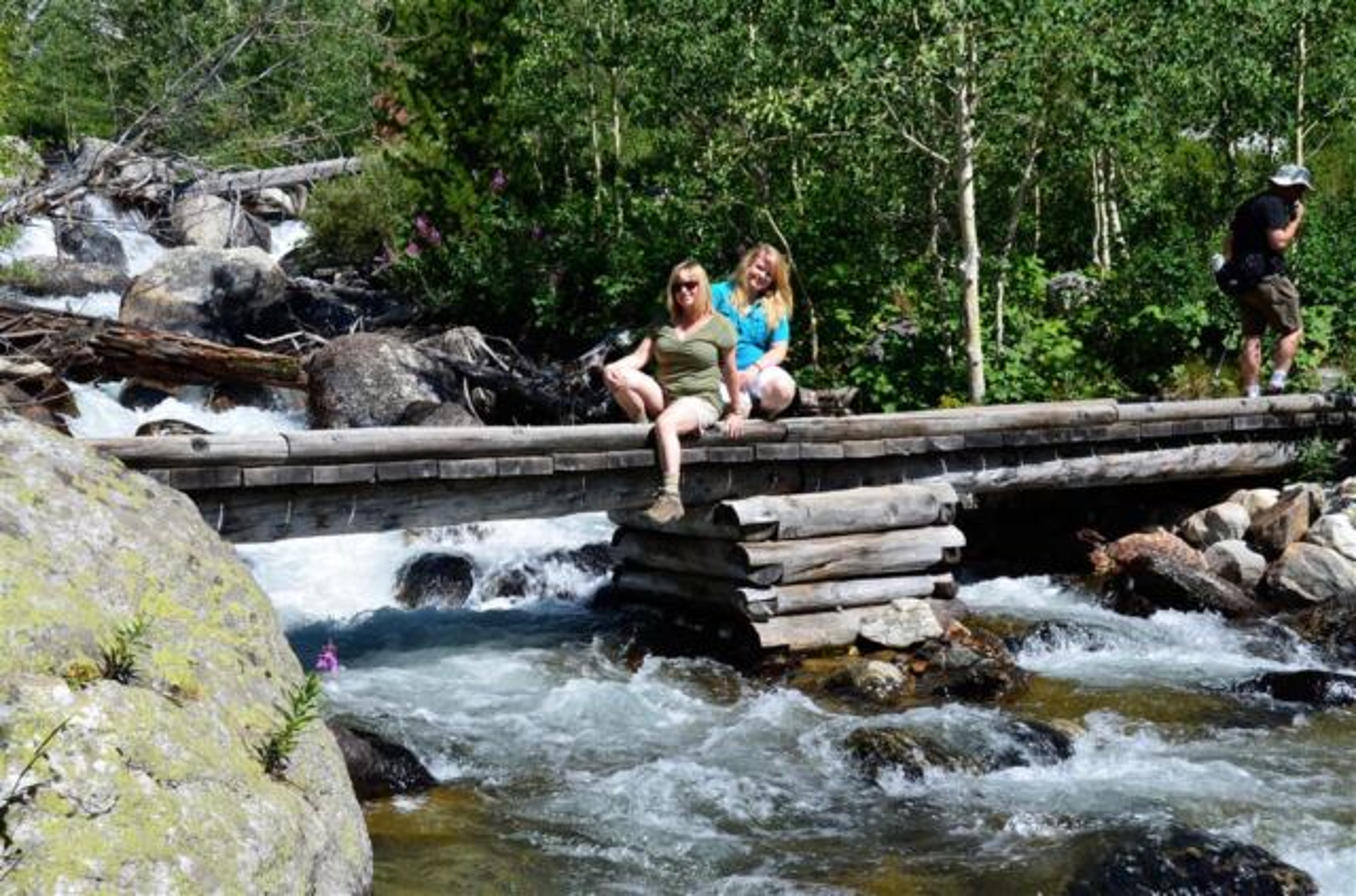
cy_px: 448
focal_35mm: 48
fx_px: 1803
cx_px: 678
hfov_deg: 41.2
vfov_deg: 27.9
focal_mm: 32
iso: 110
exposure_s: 1/125
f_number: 11
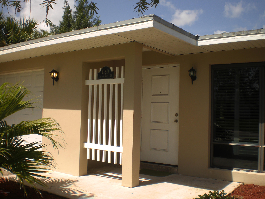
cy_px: 100
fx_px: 291
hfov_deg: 49.0
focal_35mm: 38
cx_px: 132
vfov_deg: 37.7
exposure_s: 1/320
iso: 50
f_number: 4.4
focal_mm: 6.3
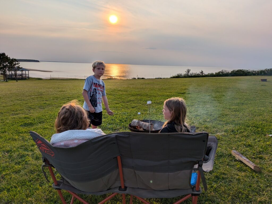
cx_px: 136
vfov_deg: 56.8
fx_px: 189
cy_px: 102
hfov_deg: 71.6
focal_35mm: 24
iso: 27
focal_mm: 4.53
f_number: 1.7
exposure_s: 1/17544
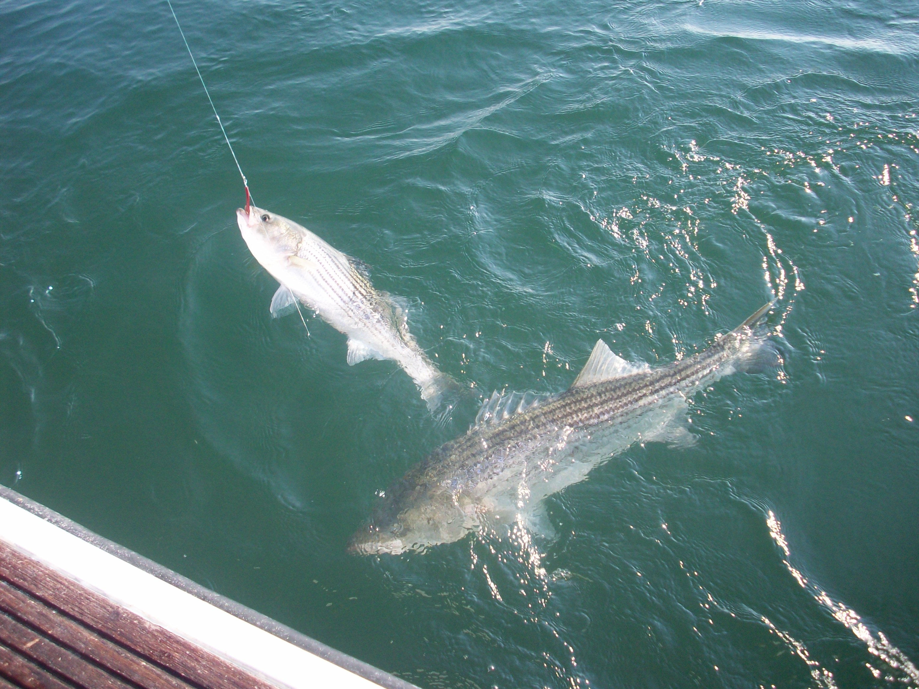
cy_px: 344
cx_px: 460
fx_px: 982
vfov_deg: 38.7
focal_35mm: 37
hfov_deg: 50.1
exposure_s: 1/354
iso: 80
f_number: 2.8
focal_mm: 6.2
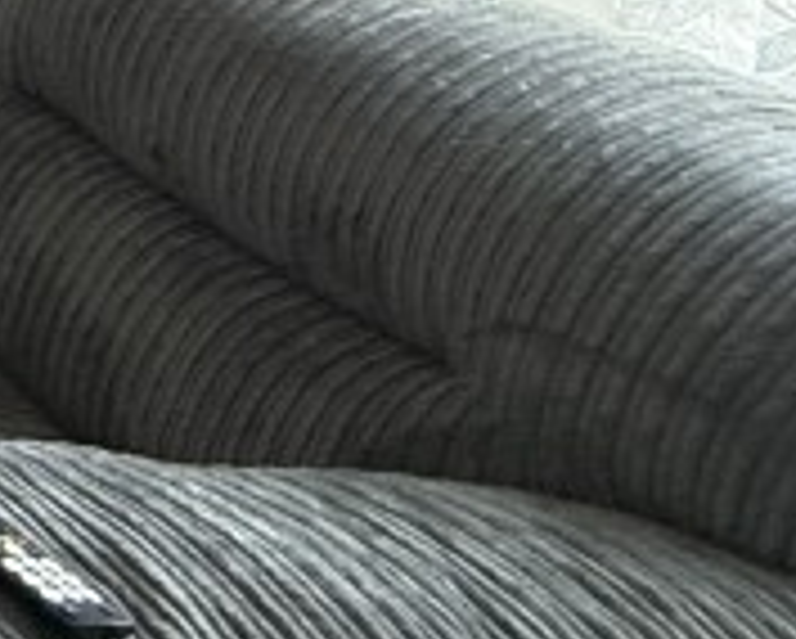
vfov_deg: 16.0
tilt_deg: -3.1
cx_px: -1259
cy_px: -567
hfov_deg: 13.8
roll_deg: -0.7
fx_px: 1863
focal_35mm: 79
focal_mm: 2.22
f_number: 2.2
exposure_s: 1/83
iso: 320
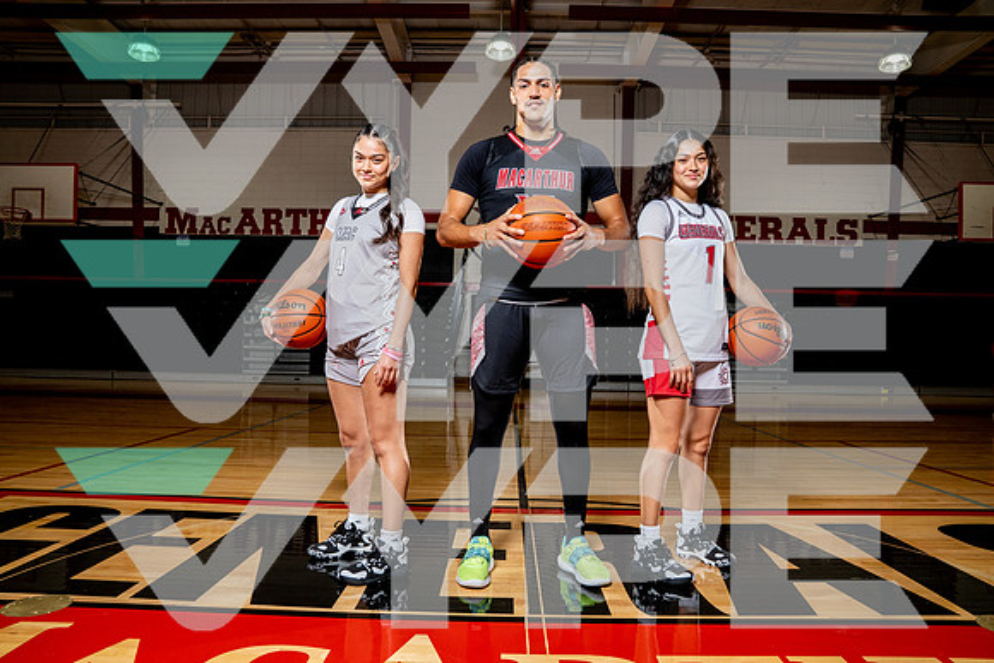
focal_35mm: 25
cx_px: 501
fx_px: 691
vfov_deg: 51.2
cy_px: 336
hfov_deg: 71.4
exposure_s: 1/250
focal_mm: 24
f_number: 8
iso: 320
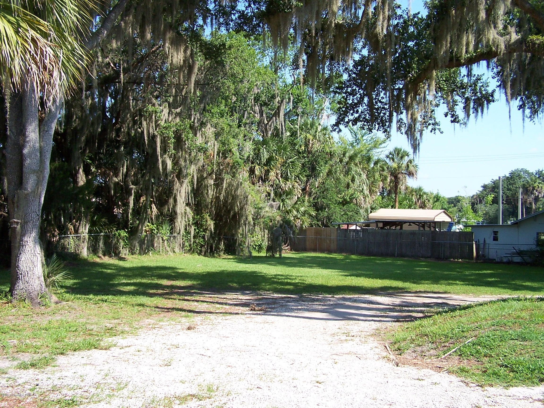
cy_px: 204
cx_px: 272
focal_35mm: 38
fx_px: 597
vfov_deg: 37.7
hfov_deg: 49.0
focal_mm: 6.3
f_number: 2.8
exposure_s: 1/500
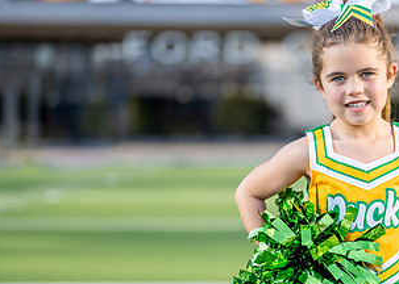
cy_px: 210
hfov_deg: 17.4
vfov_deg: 12.6
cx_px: 369
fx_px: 1280
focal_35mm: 113
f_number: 1.2
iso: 100
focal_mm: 50
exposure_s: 1/2500
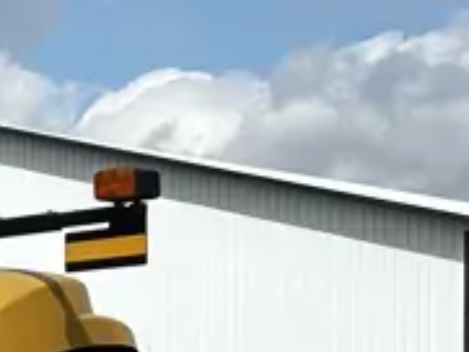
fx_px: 1871
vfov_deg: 10.5
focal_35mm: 138
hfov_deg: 11.6
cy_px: 489
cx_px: -676
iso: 50
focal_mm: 5.7
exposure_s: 1/4115
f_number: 1.5
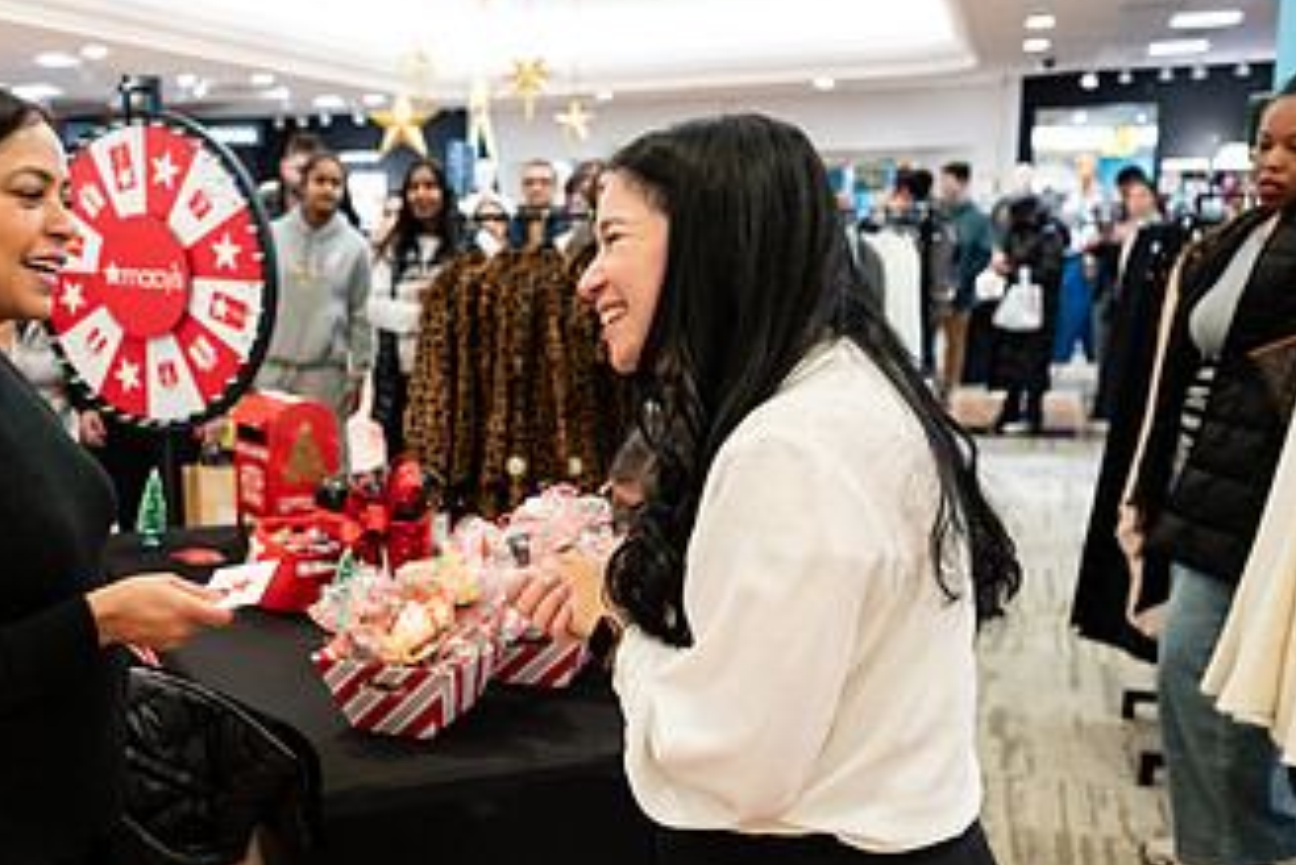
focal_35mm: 43
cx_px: 304
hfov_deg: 43.8
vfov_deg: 31.1
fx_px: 1549
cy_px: 543
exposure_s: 1/125
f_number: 3.2
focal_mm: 24
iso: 1000
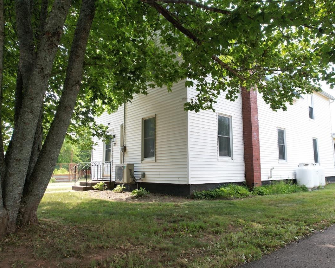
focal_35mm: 25
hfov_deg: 68.1
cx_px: 175
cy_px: 135
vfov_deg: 56.8
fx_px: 248
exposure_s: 1/250
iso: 100
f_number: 2.8
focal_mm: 8.38
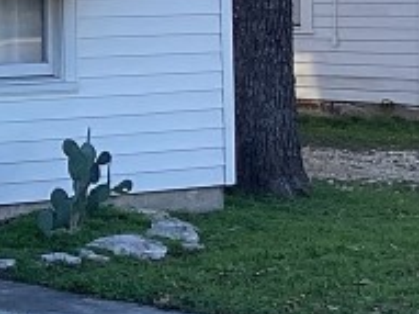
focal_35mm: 166
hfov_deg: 10.9
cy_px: -42
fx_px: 2008
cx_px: -423
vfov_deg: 8.8
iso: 25
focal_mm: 3.3
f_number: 2.4
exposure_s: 1/296
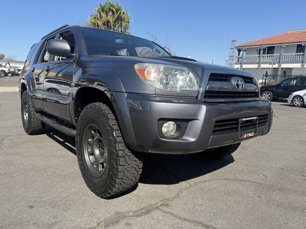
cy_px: 114
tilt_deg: -8.7
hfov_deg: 71.6
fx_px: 212
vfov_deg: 56.8
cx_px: 153
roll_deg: -2.2
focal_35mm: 24
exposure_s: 1/3425
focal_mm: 6.76
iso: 125
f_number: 1.78
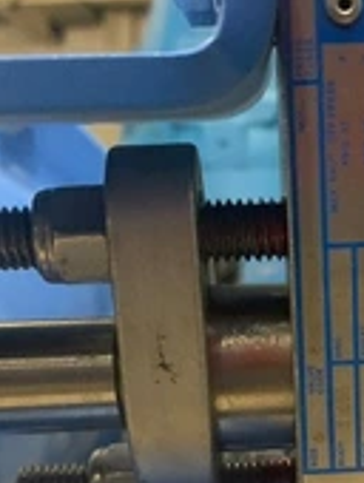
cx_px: 330
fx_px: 853
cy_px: 406
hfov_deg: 23.4
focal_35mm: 61
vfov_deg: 30.6
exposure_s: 1/30
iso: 640
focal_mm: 4.25
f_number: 1.8
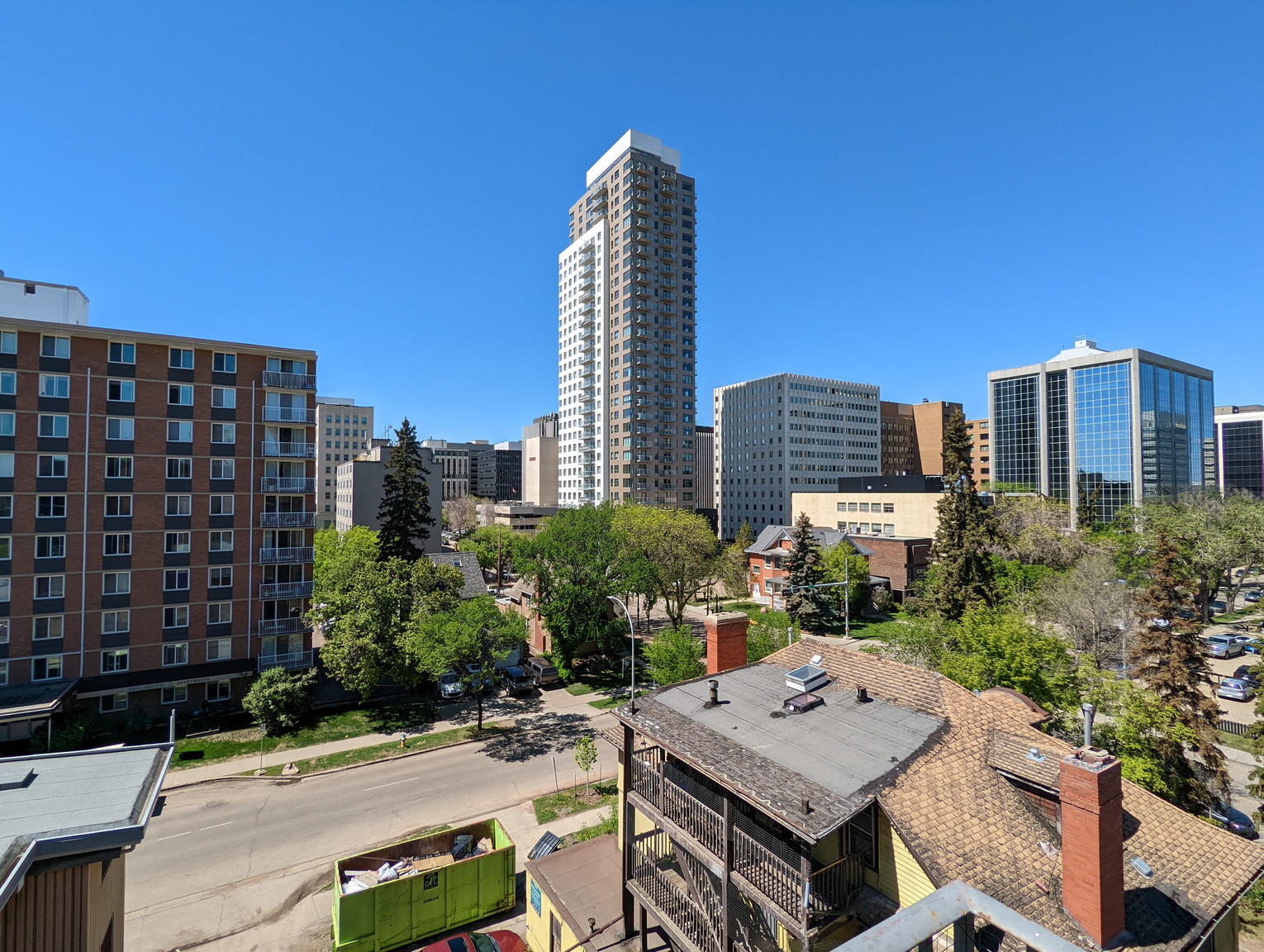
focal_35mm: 16
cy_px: 476
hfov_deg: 94.4
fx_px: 585
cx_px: 632
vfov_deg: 78.2
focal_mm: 2.35
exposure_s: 1/1499
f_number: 2.2
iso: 50
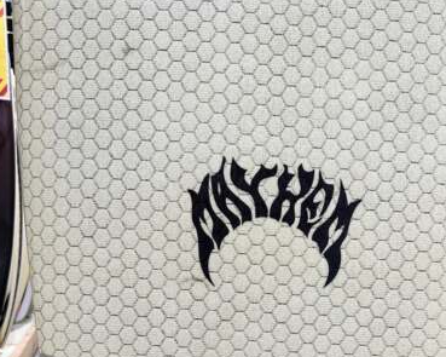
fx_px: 726
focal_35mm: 55
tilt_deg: -6.4
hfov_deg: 34.1
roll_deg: -1.1
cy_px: 324
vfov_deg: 26.6
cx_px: 249
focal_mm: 5.7
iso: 100
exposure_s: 1/120
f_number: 1.5
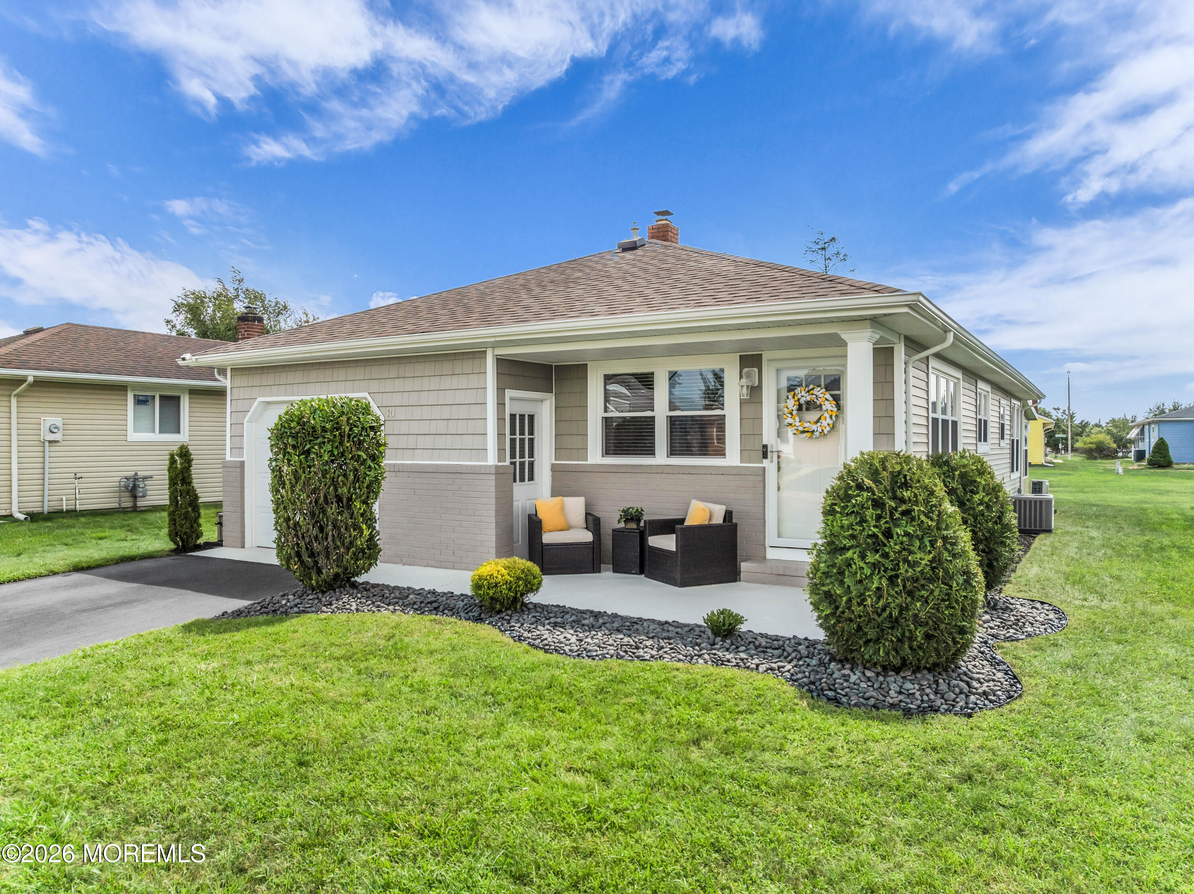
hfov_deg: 71.6
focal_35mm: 24
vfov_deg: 56.8
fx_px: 827
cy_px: 447
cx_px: 597
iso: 170
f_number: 2.8
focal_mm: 12.29
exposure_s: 1/5000
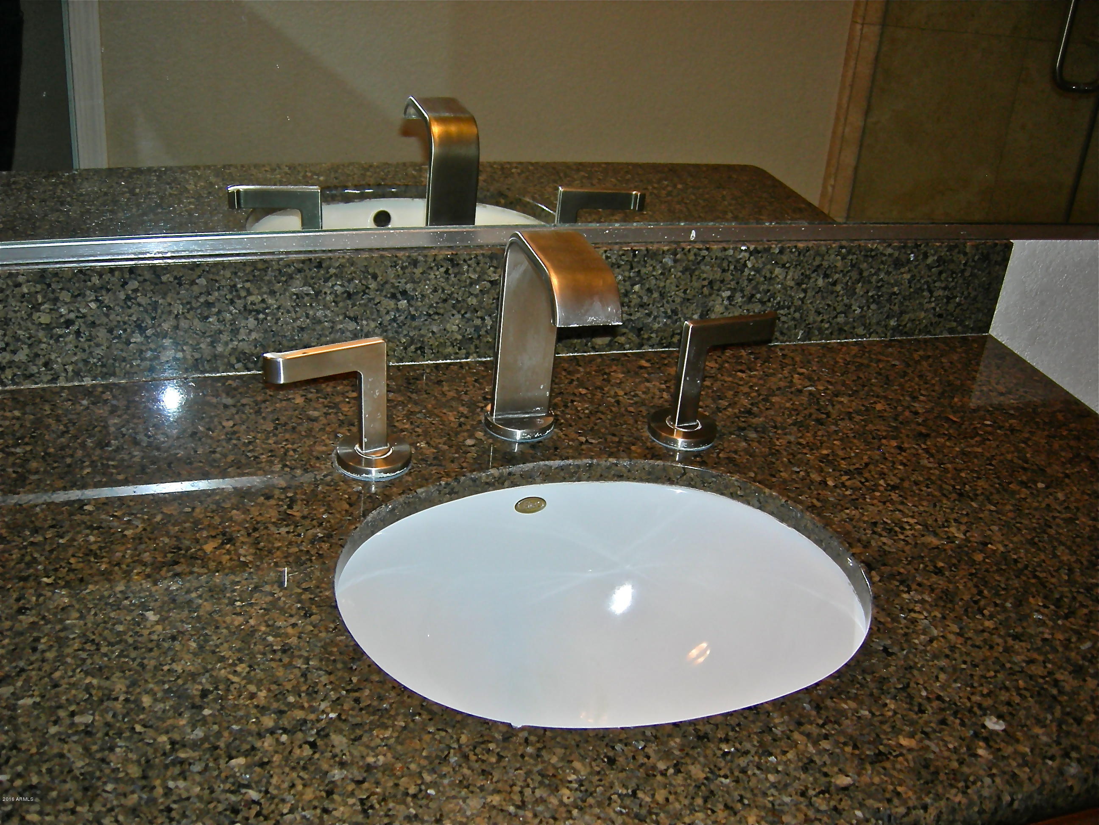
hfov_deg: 51.4
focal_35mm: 36
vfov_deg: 39.7
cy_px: 412
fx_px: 1143
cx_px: 550
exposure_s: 1/60.1
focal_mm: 7.5
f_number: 2.7
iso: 64
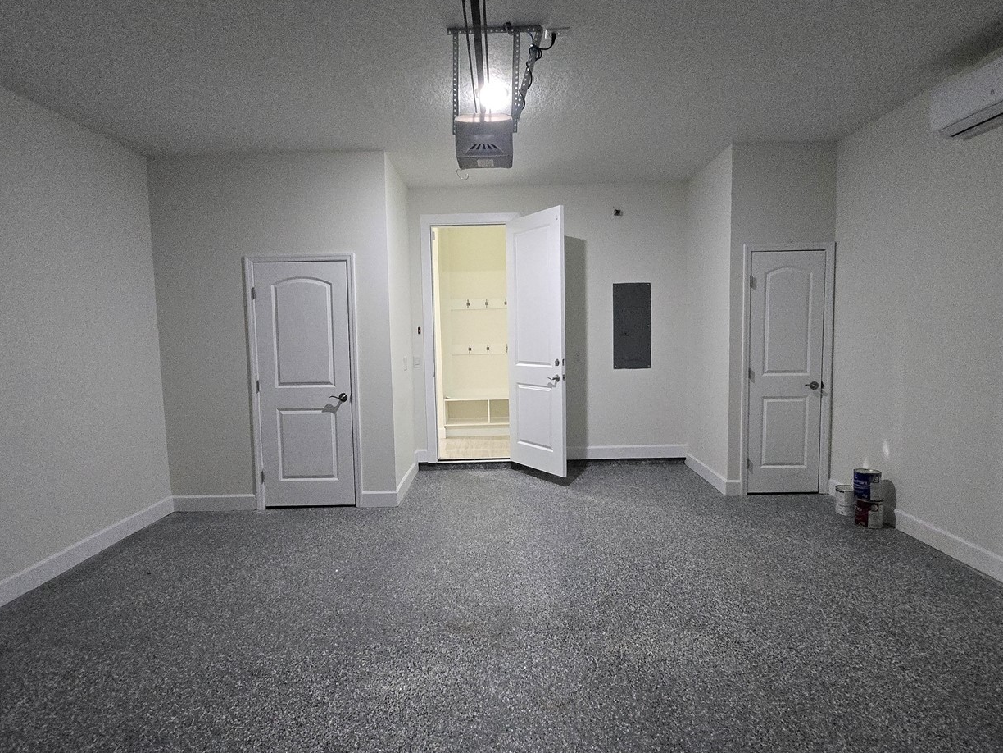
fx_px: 493
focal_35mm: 17
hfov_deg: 91.0
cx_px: 501
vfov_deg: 74.7
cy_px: 378
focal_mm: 1.7
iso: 1000
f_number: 2.2
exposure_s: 1/60
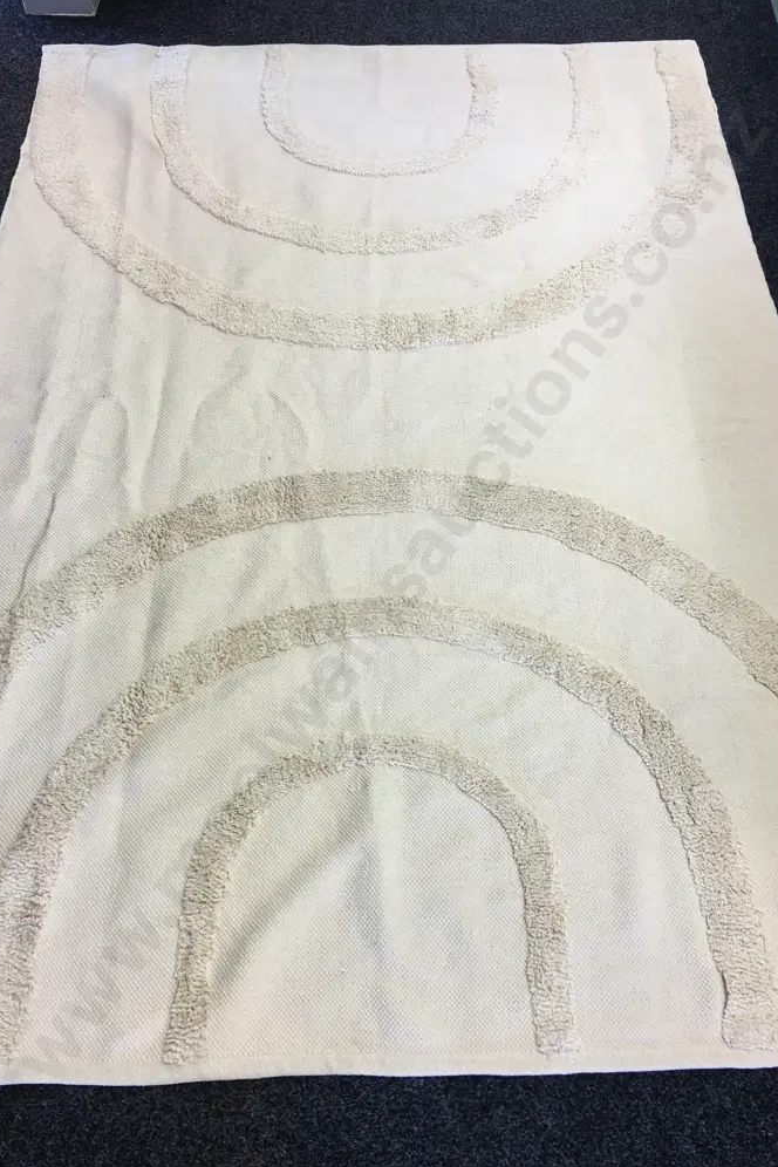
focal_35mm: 31
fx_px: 1005
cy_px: 598
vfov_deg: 60.3
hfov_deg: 42.3
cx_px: 394
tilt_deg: -57.6
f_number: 2.2
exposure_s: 1/33
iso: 40
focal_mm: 4.15
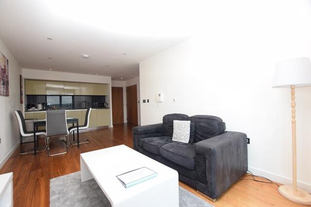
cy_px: 104
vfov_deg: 77.3
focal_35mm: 15
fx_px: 130
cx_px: 156
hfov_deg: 100.4
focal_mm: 10
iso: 360
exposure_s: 1/125
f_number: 5.6
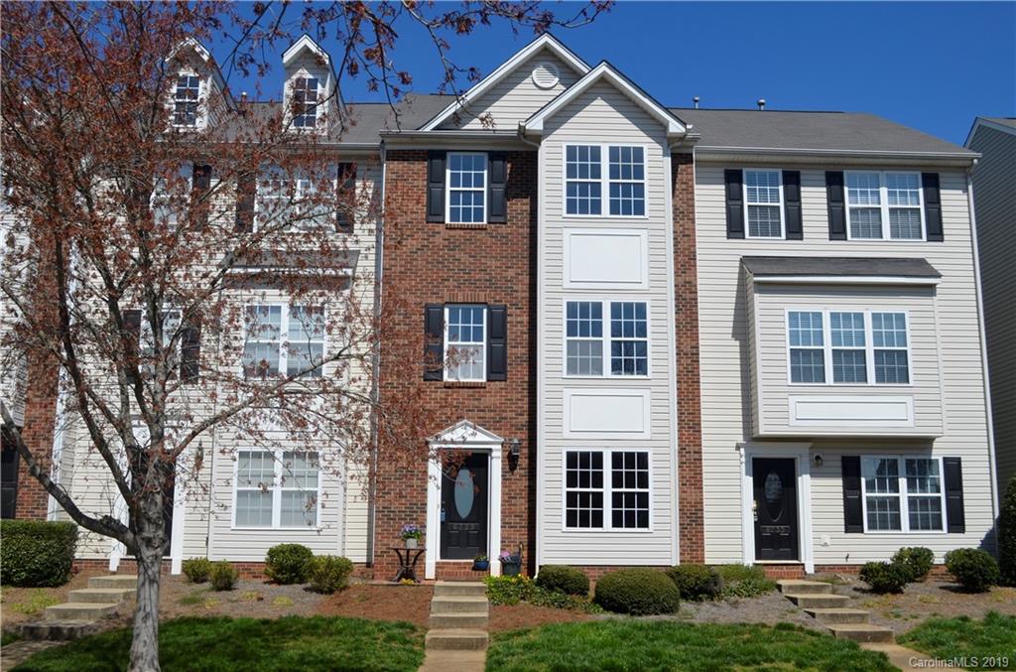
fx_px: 1013
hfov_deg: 53.3
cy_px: 336
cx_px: 508
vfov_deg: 36.7
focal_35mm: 36
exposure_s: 1/320
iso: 100
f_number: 9
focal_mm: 24
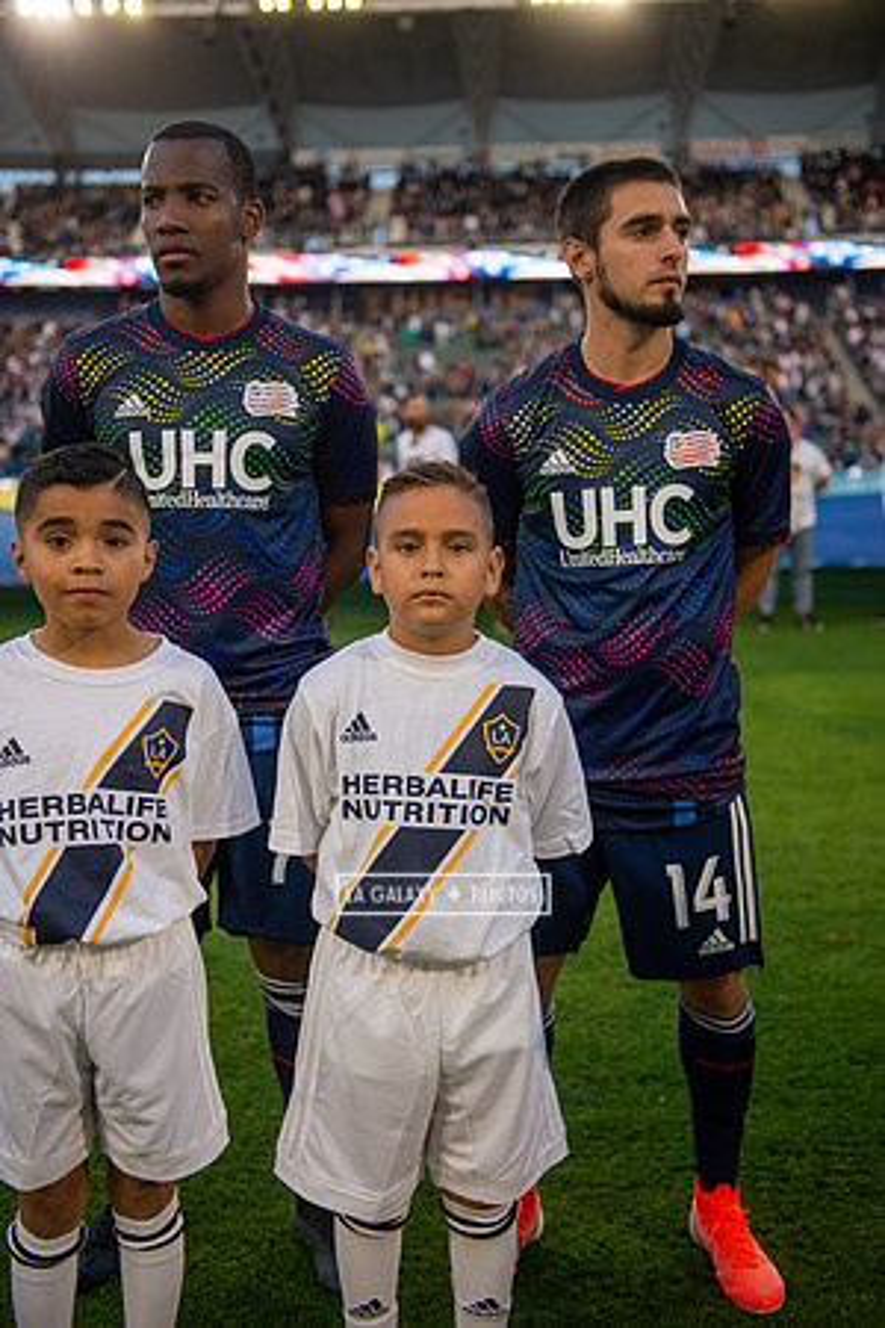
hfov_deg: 31.9
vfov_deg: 46.4
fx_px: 1549
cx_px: 442
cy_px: 664
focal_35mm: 42
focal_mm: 42
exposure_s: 1/800
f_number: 2.8
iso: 200
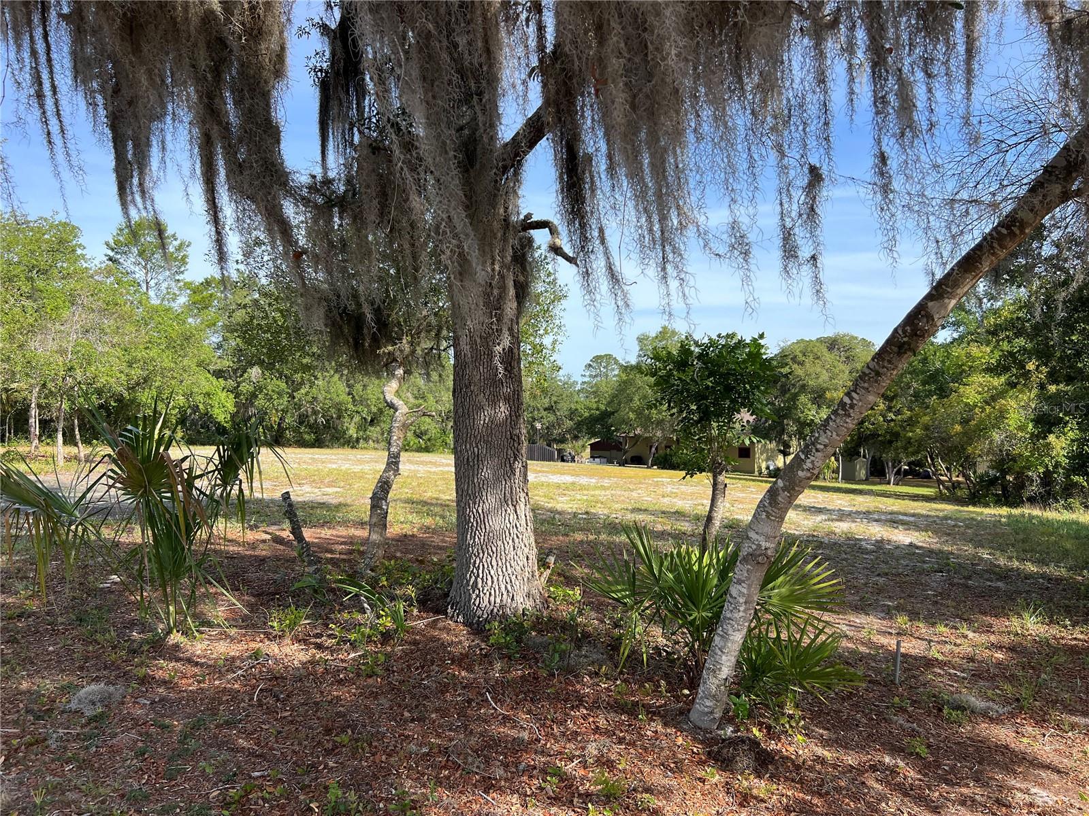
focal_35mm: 26
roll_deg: +0.9
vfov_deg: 53.1
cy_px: 408
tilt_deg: -0.7
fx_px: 818
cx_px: 544
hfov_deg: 67.3
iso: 50
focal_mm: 5.7
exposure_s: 1/2083
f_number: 1.5
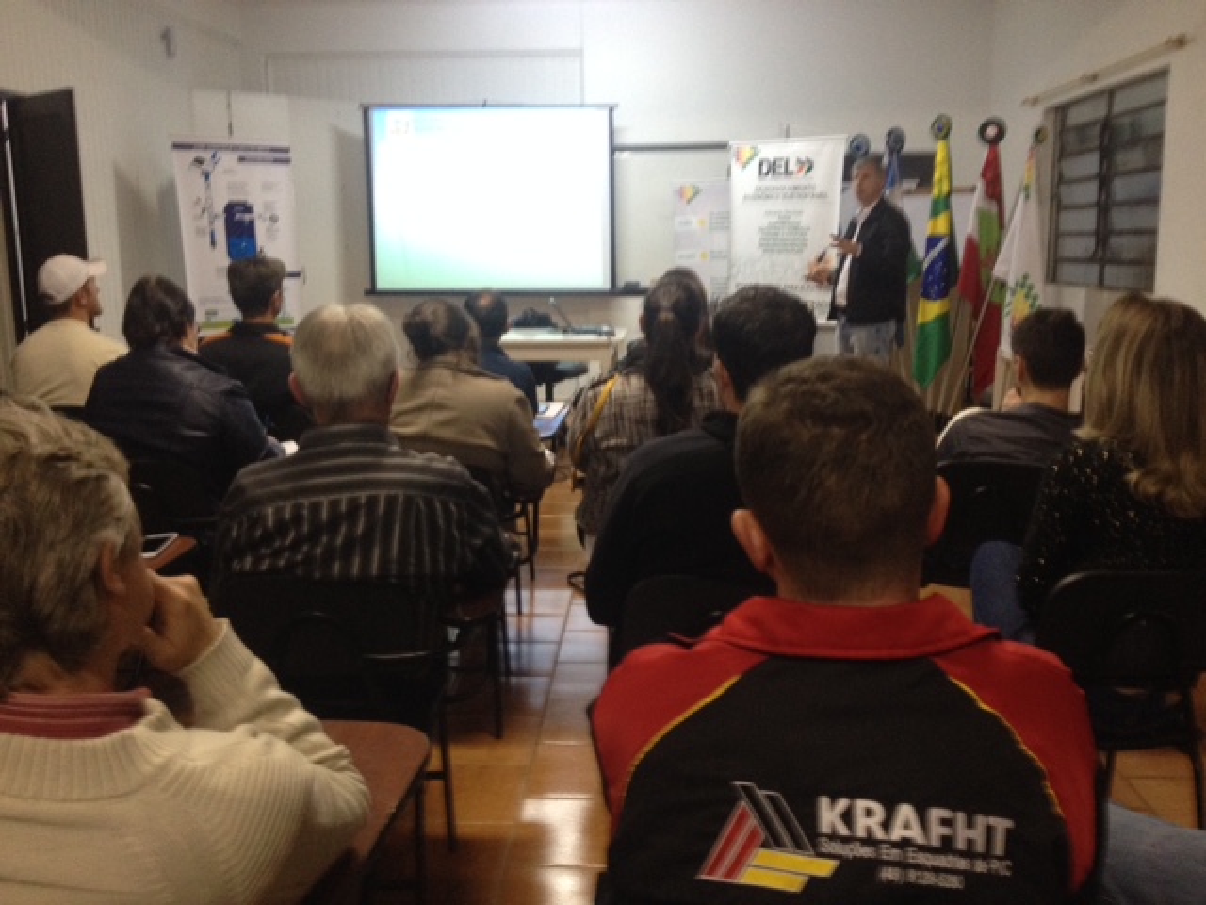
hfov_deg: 52.6
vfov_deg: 40.7
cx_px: 603
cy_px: 452
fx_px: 1219
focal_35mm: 35
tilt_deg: -14.9
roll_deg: +0.0
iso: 200
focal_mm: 4.28
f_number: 2.4
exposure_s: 1/20
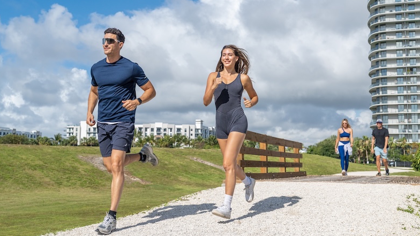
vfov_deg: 25.4
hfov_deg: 43.7
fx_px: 523
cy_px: 109
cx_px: 207
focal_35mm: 47
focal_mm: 44
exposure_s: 1/2000
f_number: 5
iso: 400
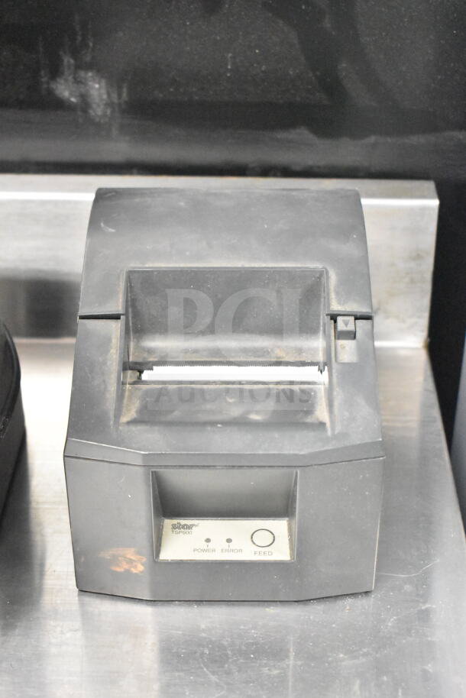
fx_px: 1164
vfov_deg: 33.4
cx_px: 233
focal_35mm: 60
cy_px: 349
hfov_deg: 22.6
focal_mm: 40
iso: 16000
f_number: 4.8
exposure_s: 1/60
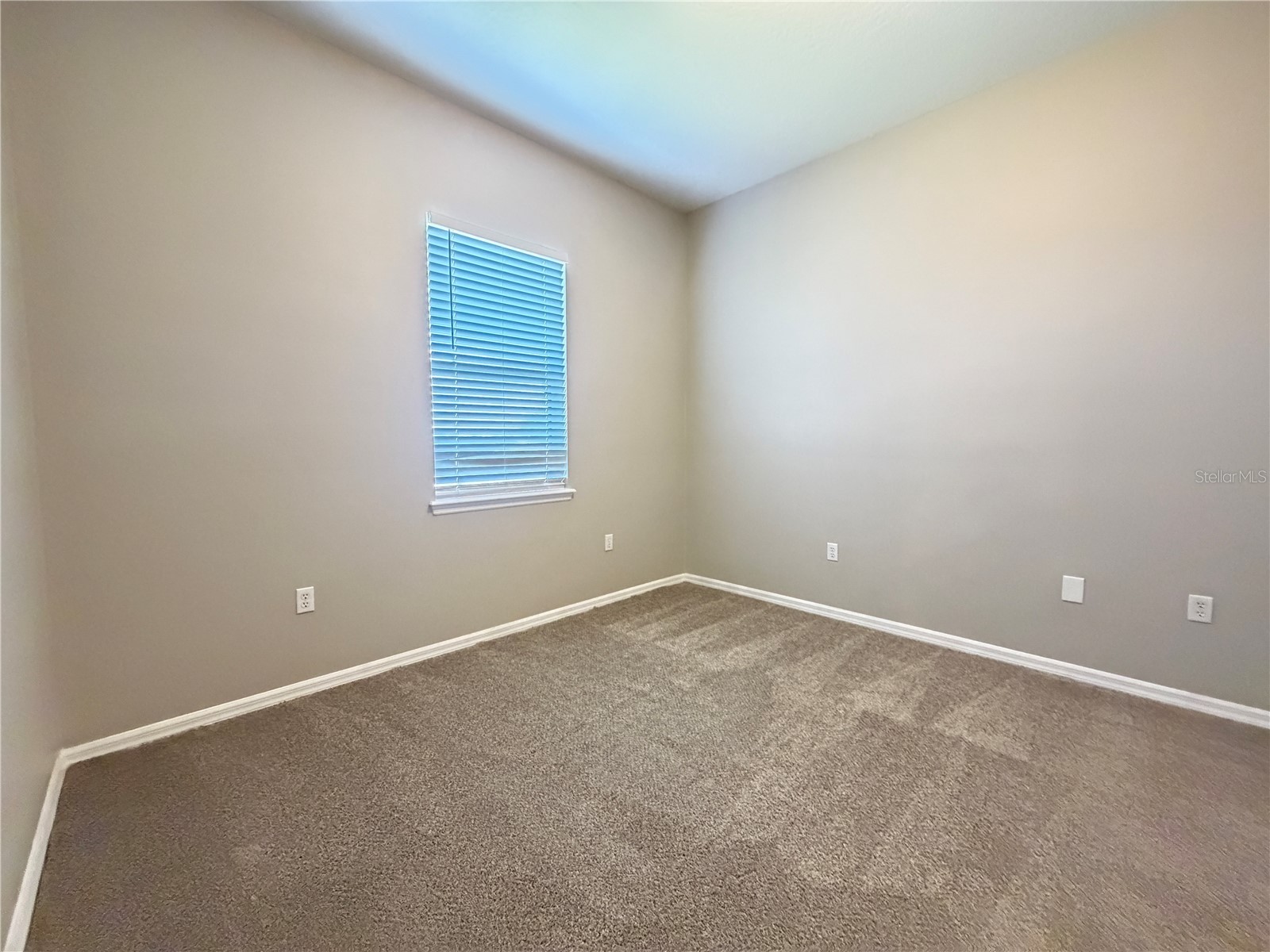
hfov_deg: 102.1
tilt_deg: -3.7
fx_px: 514
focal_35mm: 14
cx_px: 635
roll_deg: -0.2
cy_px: 476
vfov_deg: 85.7
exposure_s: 1/60
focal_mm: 2.22
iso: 1250
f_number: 2.2
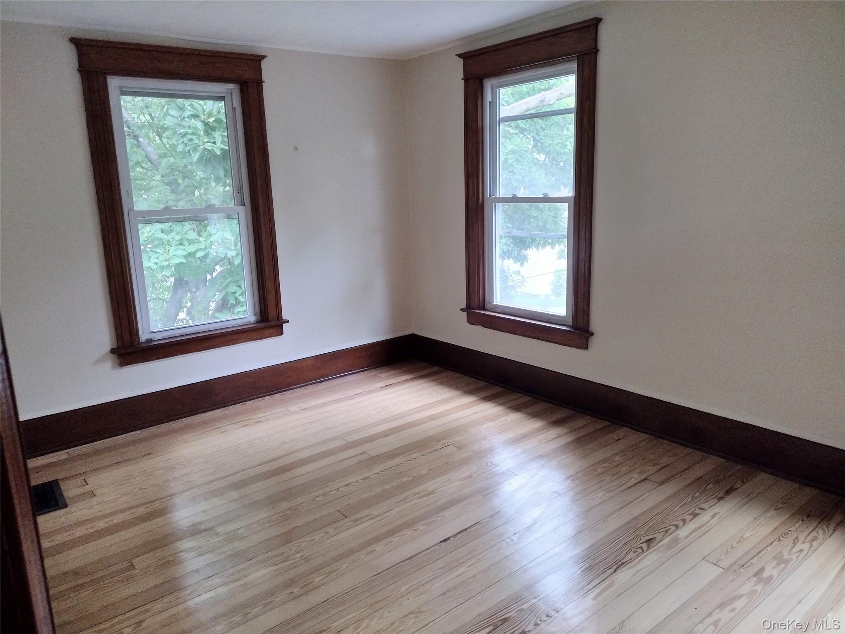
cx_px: 422
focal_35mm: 27
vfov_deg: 51.4
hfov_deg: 65.3
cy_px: 317
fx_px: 659
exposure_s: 1/40
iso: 600
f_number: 1.7
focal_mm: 4.71
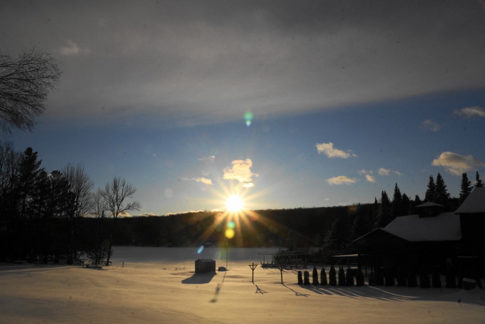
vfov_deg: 47.9
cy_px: 162
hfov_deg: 67.4
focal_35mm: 27
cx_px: 242
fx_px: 364
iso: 400
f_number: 22
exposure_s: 1/200
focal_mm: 18
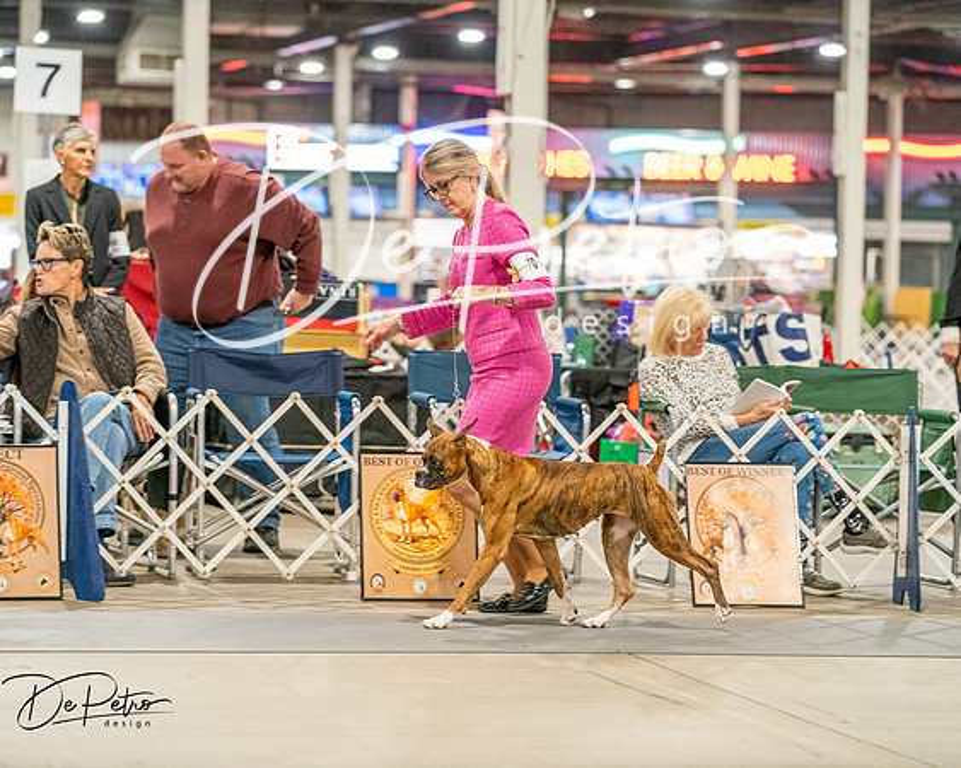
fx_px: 3778
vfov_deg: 11.6
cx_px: 480
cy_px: 384
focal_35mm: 133
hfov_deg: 14.5
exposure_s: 1/250
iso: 6400
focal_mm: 118
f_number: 3.5
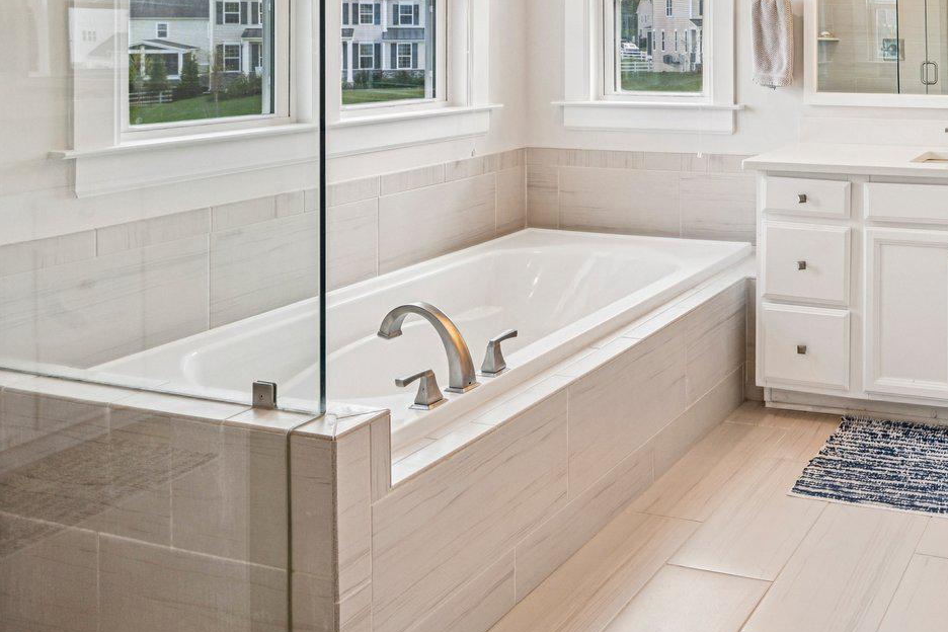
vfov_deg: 35.2
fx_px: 922
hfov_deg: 46.6
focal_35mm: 35
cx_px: 923
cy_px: 40
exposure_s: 1/50
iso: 400
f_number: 8
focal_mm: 16
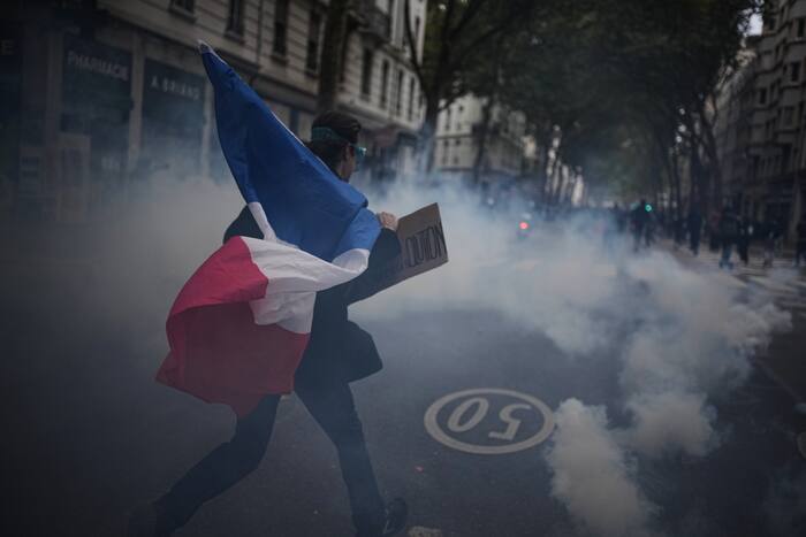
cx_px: 403
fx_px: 784
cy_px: 268
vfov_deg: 37.9
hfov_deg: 54.4
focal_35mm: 35
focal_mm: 35
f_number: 2
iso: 800
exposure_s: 1/2500
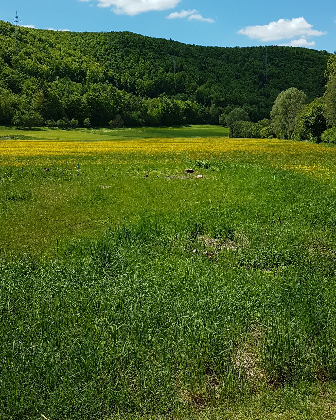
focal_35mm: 41
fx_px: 510
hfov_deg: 36.4
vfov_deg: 44.1
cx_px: 191
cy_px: 137
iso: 40
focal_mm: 4.2
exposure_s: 1/2288
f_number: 1.7
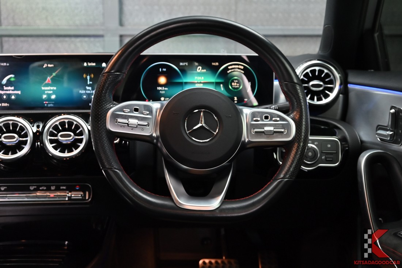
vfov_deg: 28.6
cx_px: 201
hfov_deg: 41.9
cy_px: 134
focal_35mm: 47
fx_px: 525
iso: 1100
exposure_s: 1/20
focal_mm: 31.5
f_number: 5.6
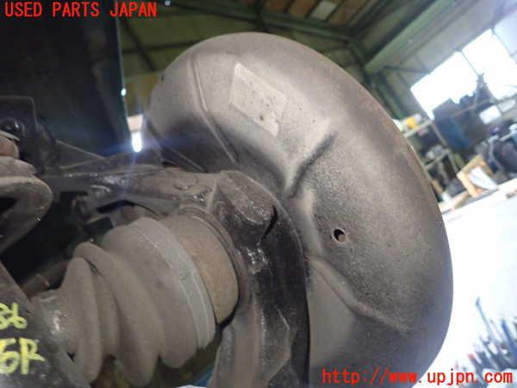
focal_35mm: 25
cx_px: 258
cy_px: 194
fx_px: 373
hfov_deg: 69.4
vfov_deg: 54.9
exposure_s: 1/30
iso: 640
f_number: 2
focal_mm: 4.5
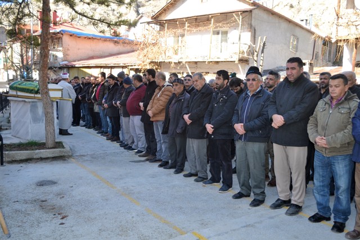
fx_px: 300
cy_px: 120
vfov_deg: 43.6
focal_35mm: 30
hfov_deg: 61.9
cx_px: 180
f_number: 4
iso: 100
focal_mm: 20
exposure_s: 1/160
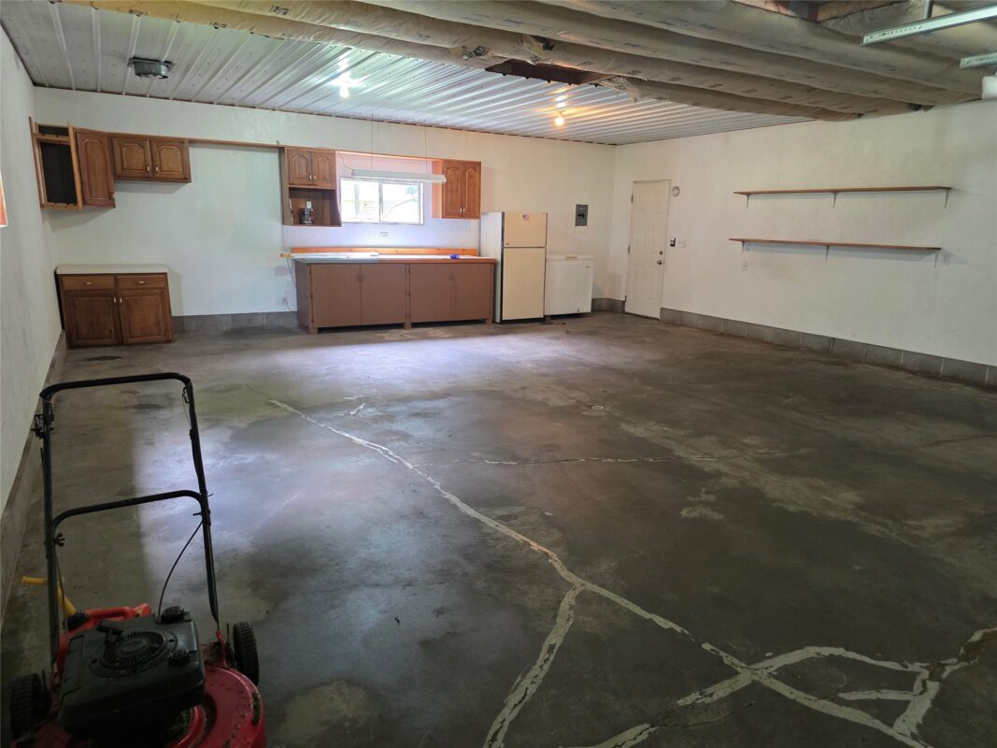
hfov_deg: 73.9
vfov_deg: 58.9
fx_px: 662
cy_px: 374
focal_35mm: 23
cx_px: 498
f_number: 1.7
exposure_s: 1/120
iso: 400
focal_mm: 6.3
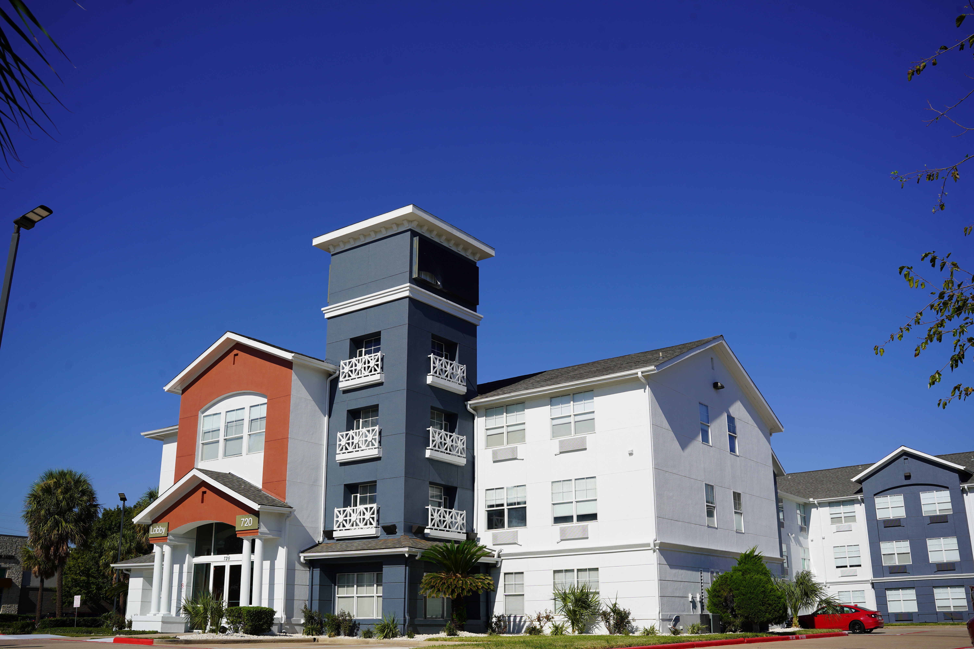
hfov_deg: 54.4
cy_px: 324
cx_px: 487
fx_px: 947
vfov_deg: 37.9
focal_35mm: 35
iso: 100
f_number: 10
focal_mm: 35
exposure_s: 1/320
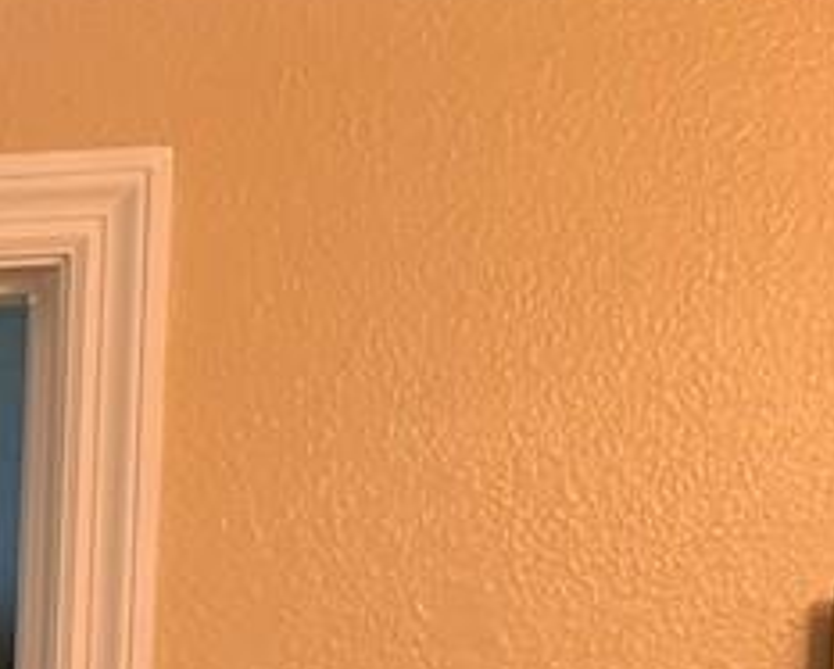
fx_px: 4300
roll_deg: +1.6
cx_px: -1267
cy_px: 2093
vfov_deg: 7.6
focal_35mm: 174
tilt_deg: -10.6
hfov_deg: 9.6
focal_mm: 5.1
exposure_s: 1/120
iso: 64
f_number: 1.6
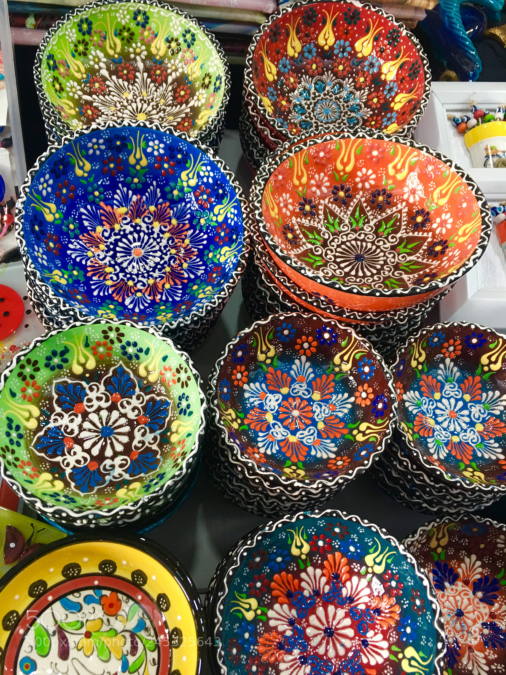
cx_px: 253
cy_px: 338
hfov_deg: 48.2
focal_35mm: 29
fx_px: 565
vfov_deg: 61.7
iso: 40
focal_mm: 4.15
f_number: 2.2
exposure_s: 1/17
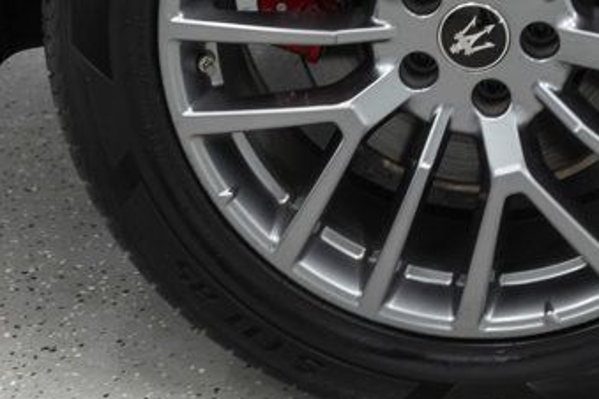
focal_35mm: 127
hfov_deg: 16.1
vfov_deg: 10.6
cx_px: 436
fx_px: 2113
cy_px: -103
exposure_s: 1/40
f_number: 3.2
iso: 320
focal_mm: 28
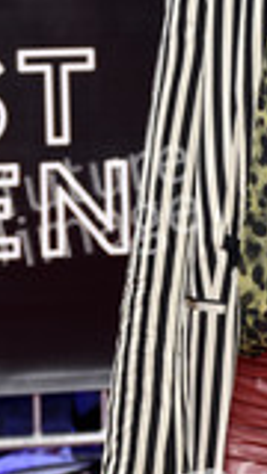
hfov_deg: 5.0
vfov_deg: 8.8
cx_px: 371
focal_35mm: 243
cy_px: 68
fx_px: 3058
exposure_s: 1/160
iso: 400
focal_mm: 62
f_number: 6.3
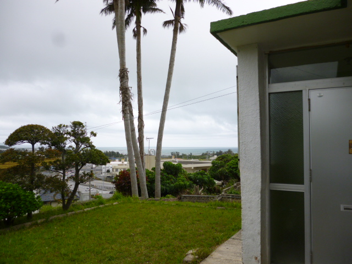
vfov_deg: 49.7
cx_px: 176
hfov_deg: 63.4
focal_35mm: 28
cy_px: 132
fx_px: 285
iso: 100
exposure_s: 1/500
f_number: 3.1
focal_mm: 5
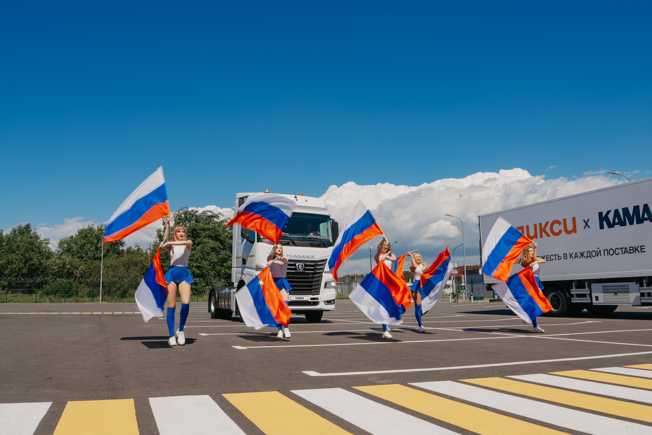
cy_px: 218
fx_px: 507
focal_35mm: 28
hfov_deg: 65.5
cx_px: 326
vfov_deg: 46.4
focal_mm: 28
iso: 160
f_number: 16
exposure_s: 1/125
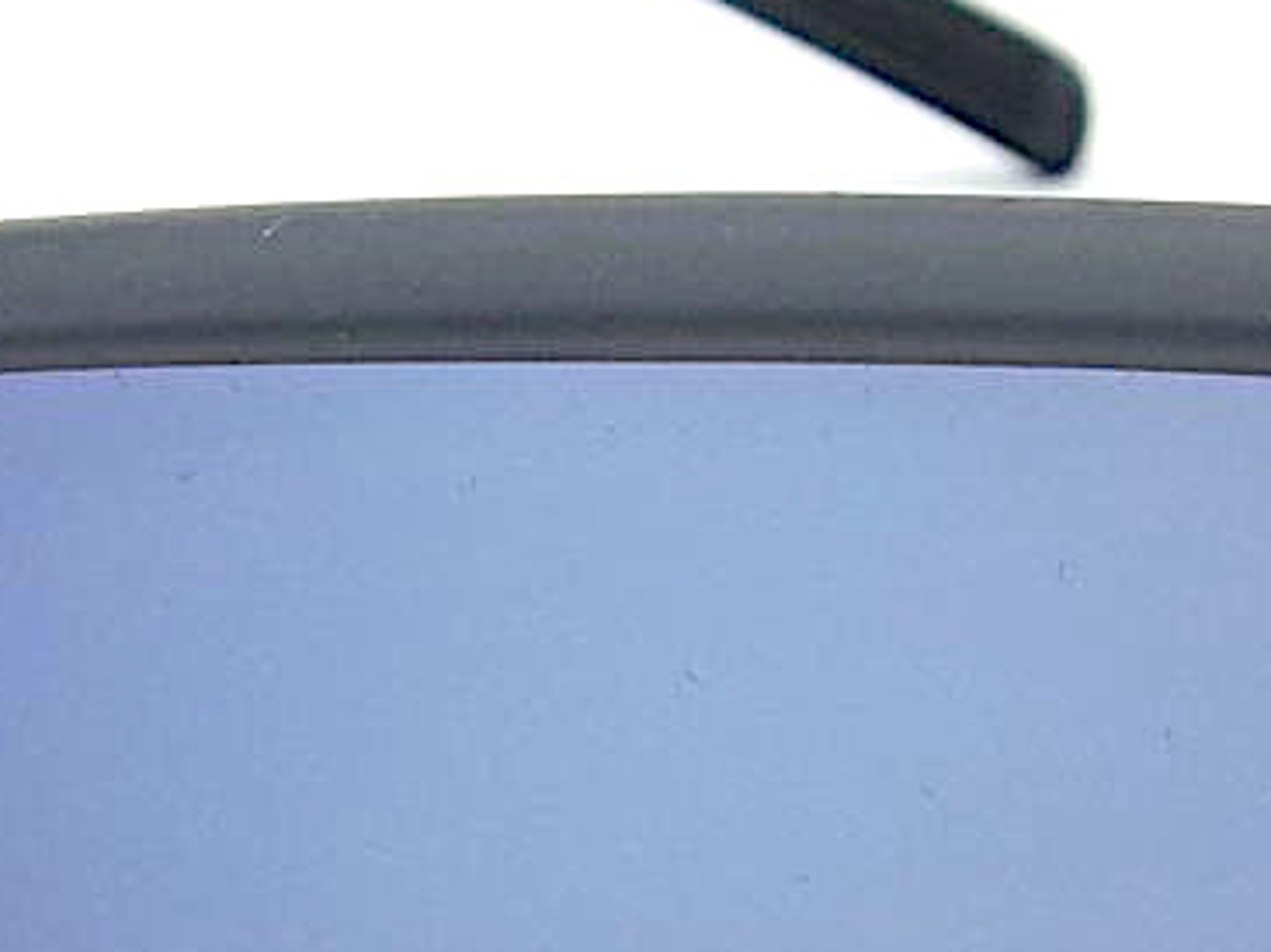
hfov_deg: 9.4
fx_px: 7706
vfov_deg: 7.0
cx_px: 892
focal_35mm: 210
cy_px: 1004
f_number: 12.48
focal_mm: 8.5
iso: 200
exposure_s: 1/50
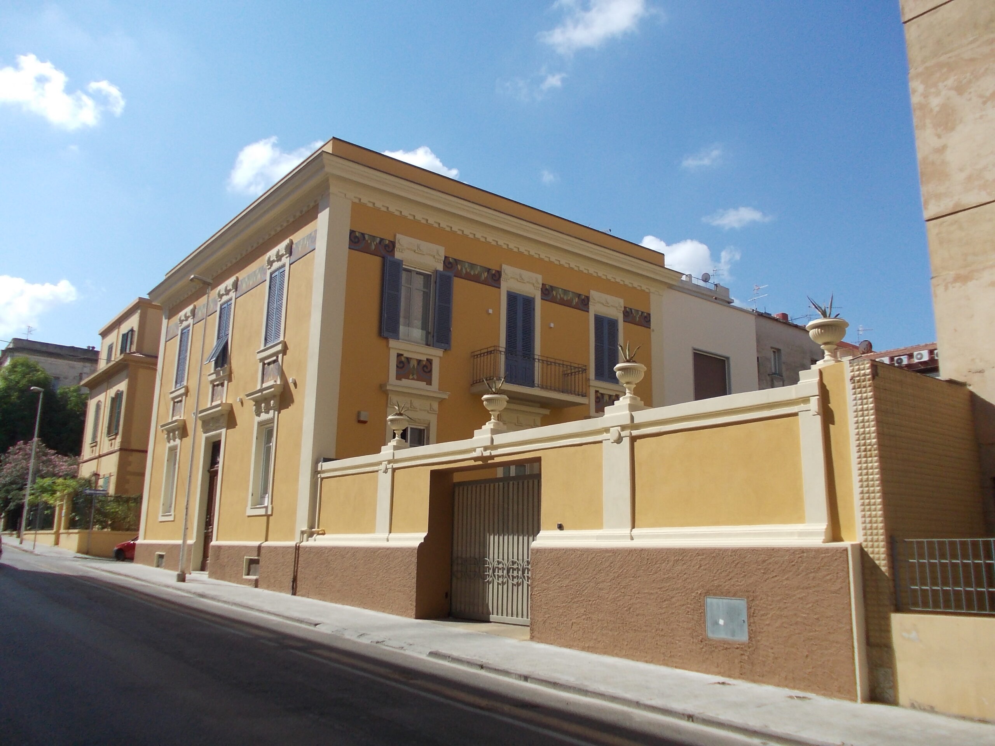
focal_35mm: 28
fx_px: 805
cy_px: 373
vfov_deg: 49.7
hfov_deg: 63.4
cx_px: 498
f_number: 5.4
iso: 80
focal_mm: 4
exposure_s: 1/400
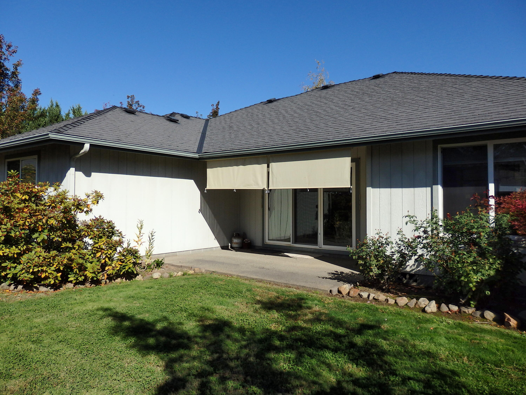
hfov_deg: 69.4
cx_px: 263
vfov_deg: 54.9
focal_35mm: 25
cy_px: 198
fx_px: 380
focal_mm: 4.5
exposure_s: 1/320
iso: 125
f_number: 8.7
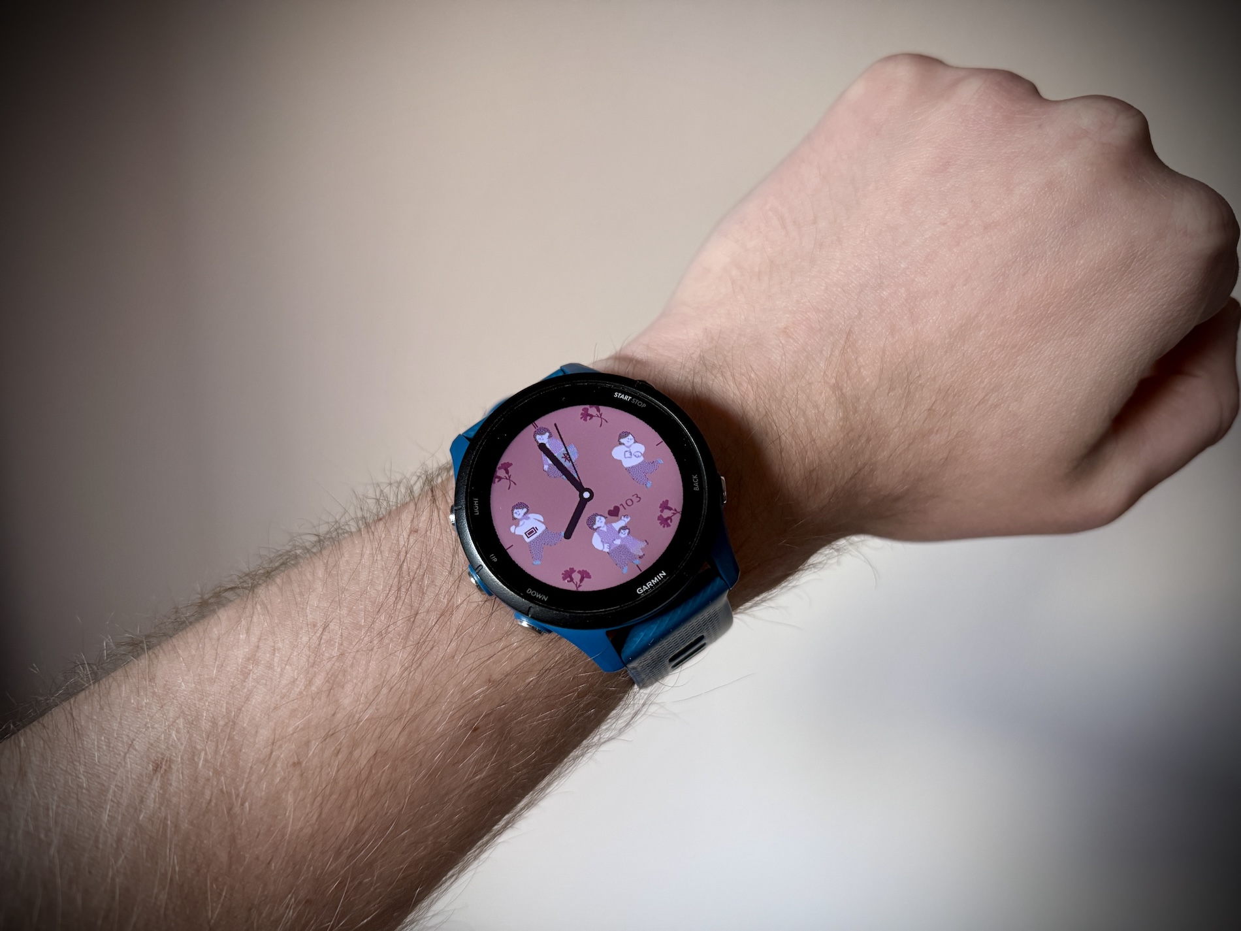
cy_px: 466
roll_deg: +1.9
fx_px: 860
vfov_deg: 56.8
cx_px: 620
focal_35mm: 24
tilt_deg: -10.8
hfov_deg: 71.6
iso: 400
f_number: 1.78
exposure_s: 1/60
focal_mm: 6.76
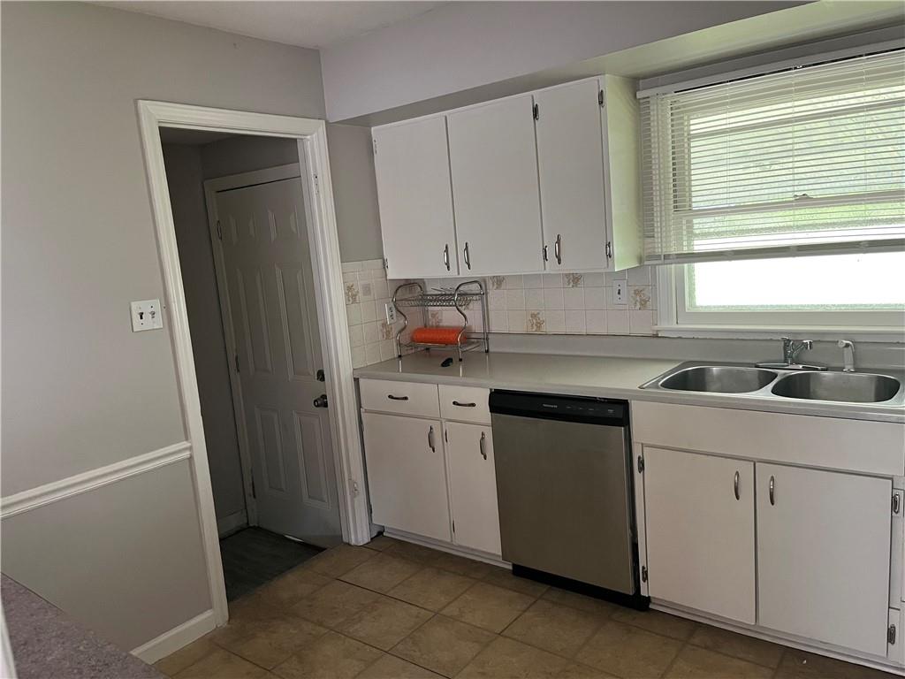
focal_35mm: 26
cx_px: 452
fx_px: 680
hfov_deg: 67.3
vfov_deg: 53.1
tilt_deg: -8.7
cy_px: 340
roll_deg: +4.5
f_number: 1.6
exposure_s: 1/60
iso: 400
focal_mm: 5.1
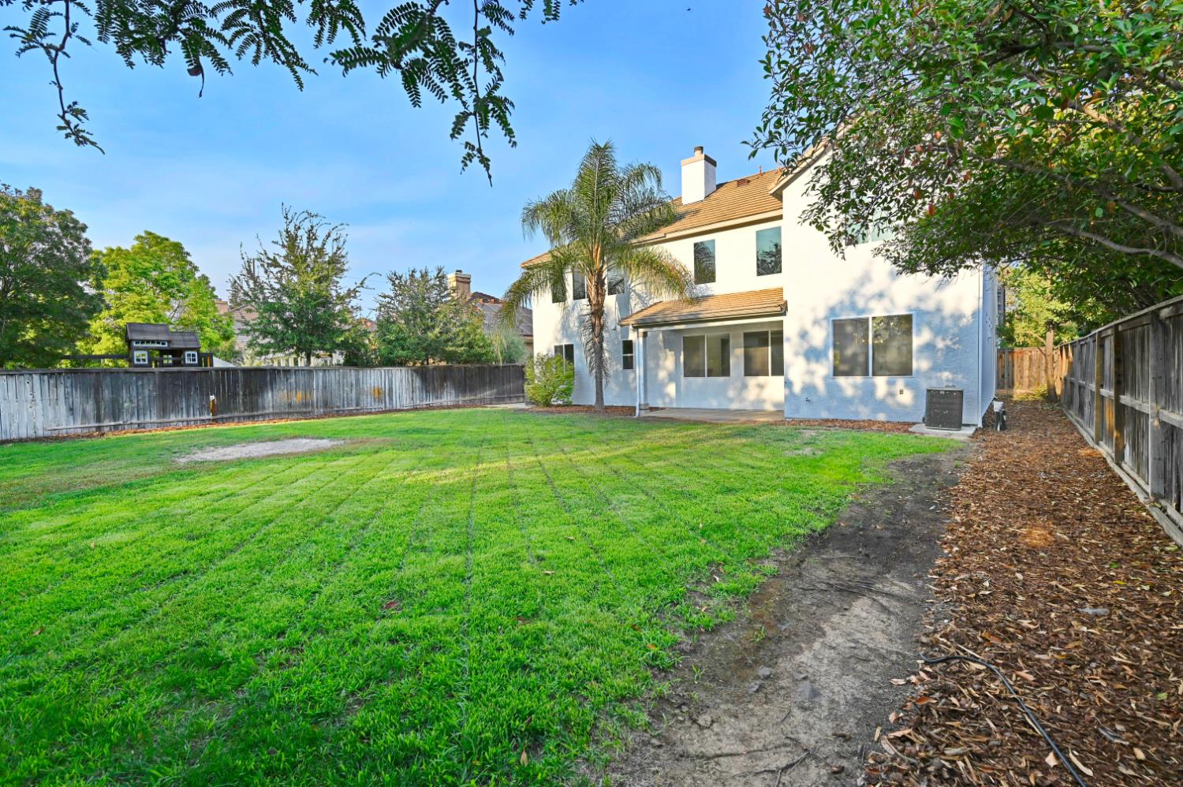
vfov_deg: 73.7
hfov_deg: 96.8
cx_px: 592
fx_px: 525
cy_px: 394
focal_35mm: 16
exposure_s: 1/250
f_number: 5.6
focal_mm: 16
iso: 125
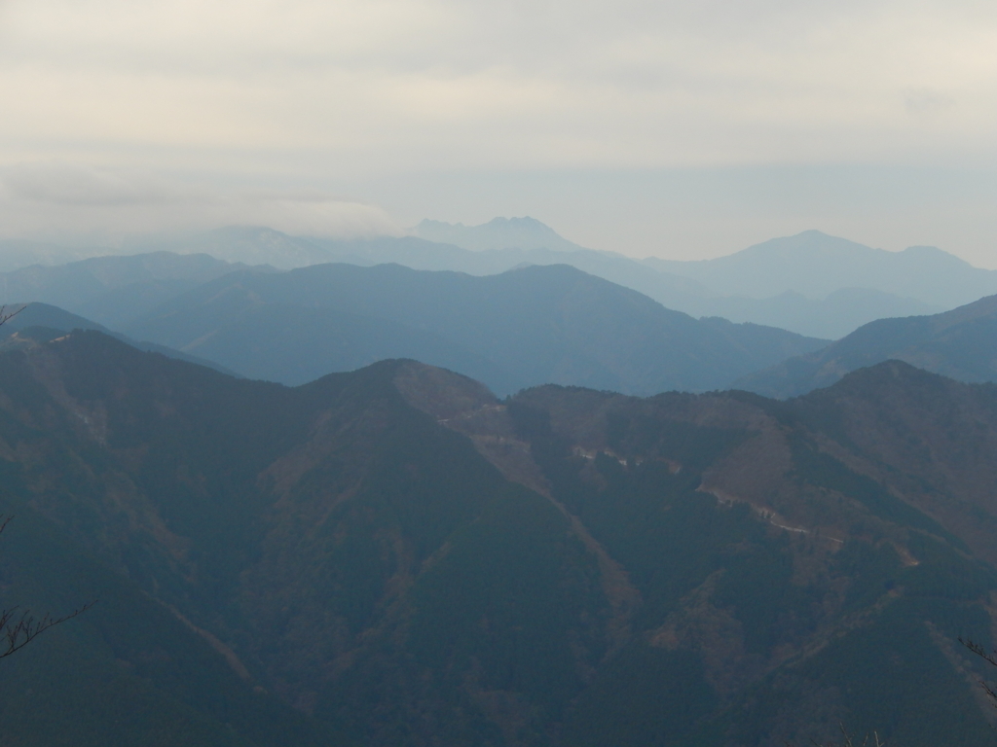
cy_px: 374
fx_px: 2736
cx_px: 498
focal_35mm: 95
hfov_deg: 20.7
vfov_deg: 15.6
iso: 125
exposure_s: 1/400
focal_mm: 17
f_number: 5.2
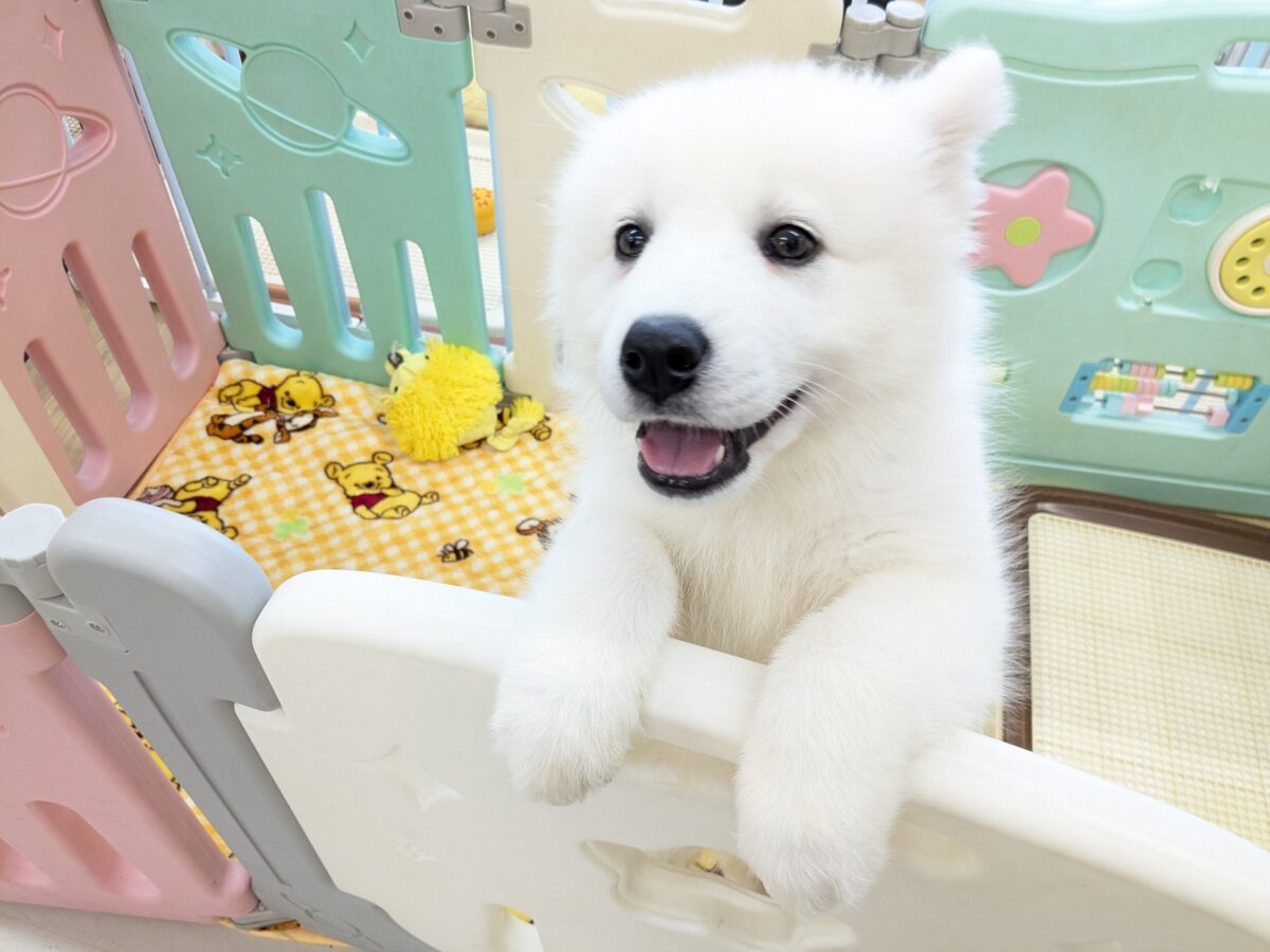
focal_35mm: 27
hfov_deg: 65.3
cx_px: 635
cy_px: 476
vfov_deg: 51.4
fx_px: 991
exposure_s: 1/99.9
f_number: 1.73
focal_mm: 4.38
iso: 185
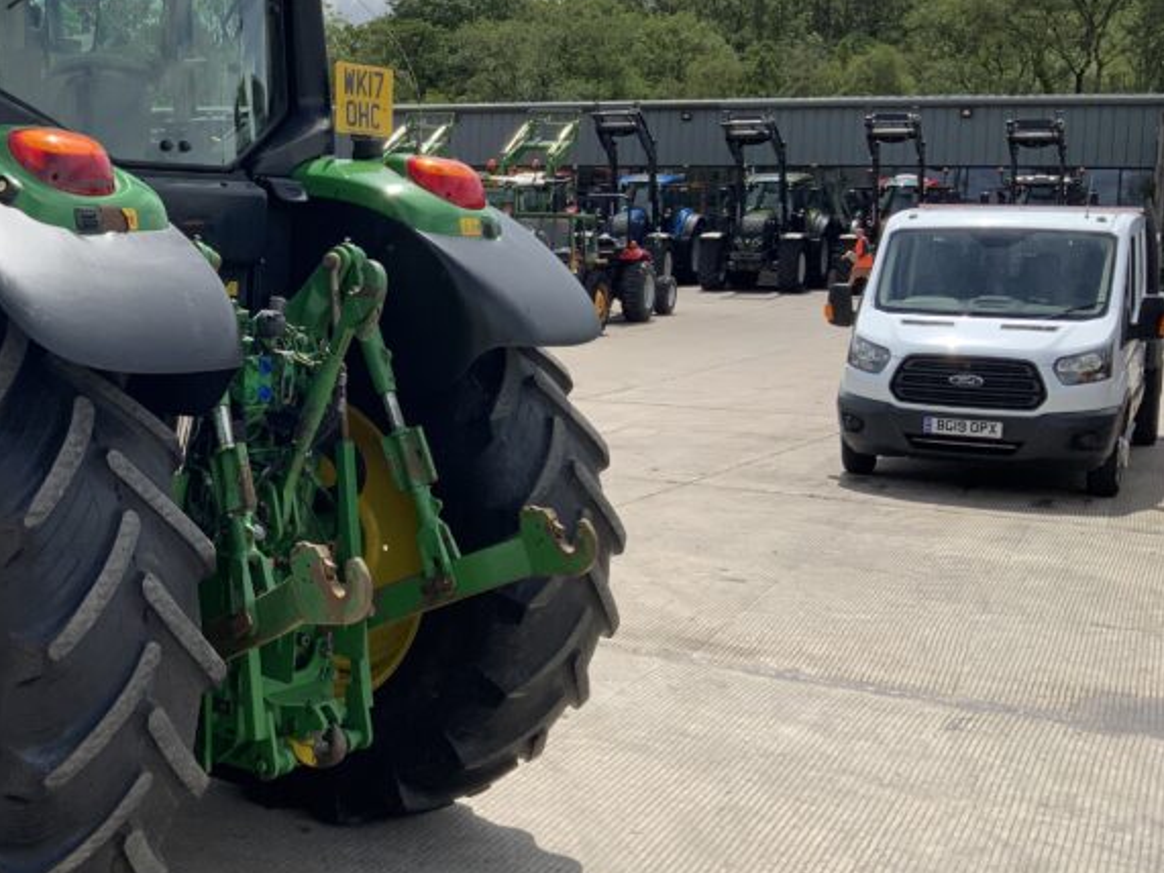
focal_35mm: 52
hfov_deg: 35.1
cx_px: 155
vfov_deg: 28.0
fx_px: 1748
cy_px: 371
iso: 16
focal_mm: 3
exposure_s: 1/2320
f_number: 1.8
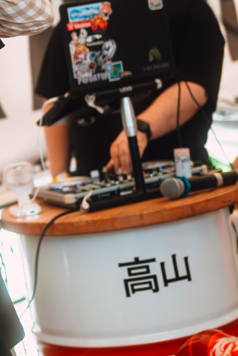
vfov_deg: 17.3
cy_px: 45
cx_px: -174
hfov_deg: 11.0
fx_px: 1160
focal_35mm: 117
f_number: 2.2
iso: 800
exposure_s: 1/3200
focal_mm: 40
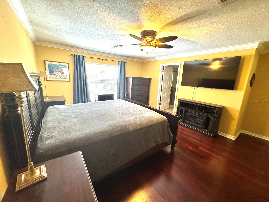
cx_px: 134
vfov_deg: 85.7
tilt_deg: -11.5
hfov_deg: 102.1
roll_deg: -2.5
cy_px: 101
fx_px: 109
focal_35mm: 14
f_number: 2.2
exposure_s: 1/60
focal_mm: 2.22
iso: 400
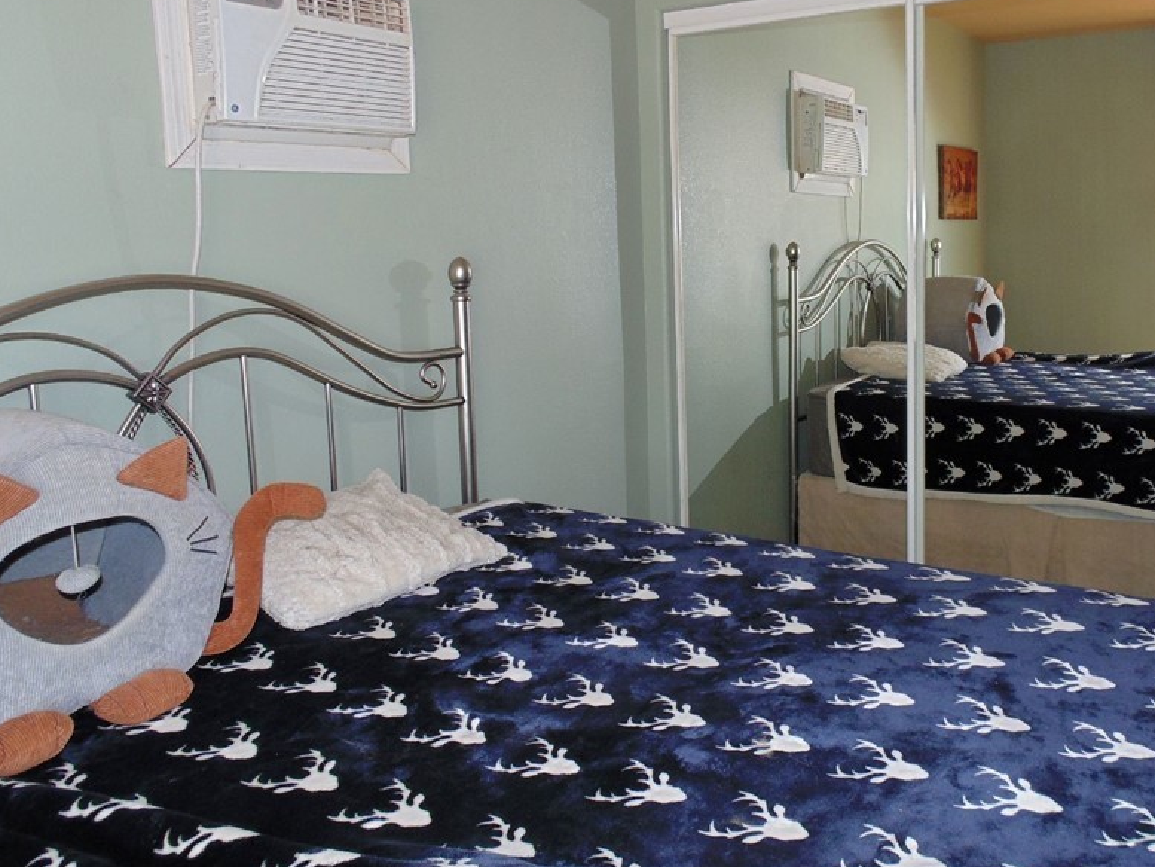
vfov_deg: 47.9
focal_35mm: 29
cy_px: 335
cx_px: 725
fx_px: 968
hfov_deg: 60.8
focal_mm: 4
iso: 80
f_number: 3.1
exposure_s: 1/30
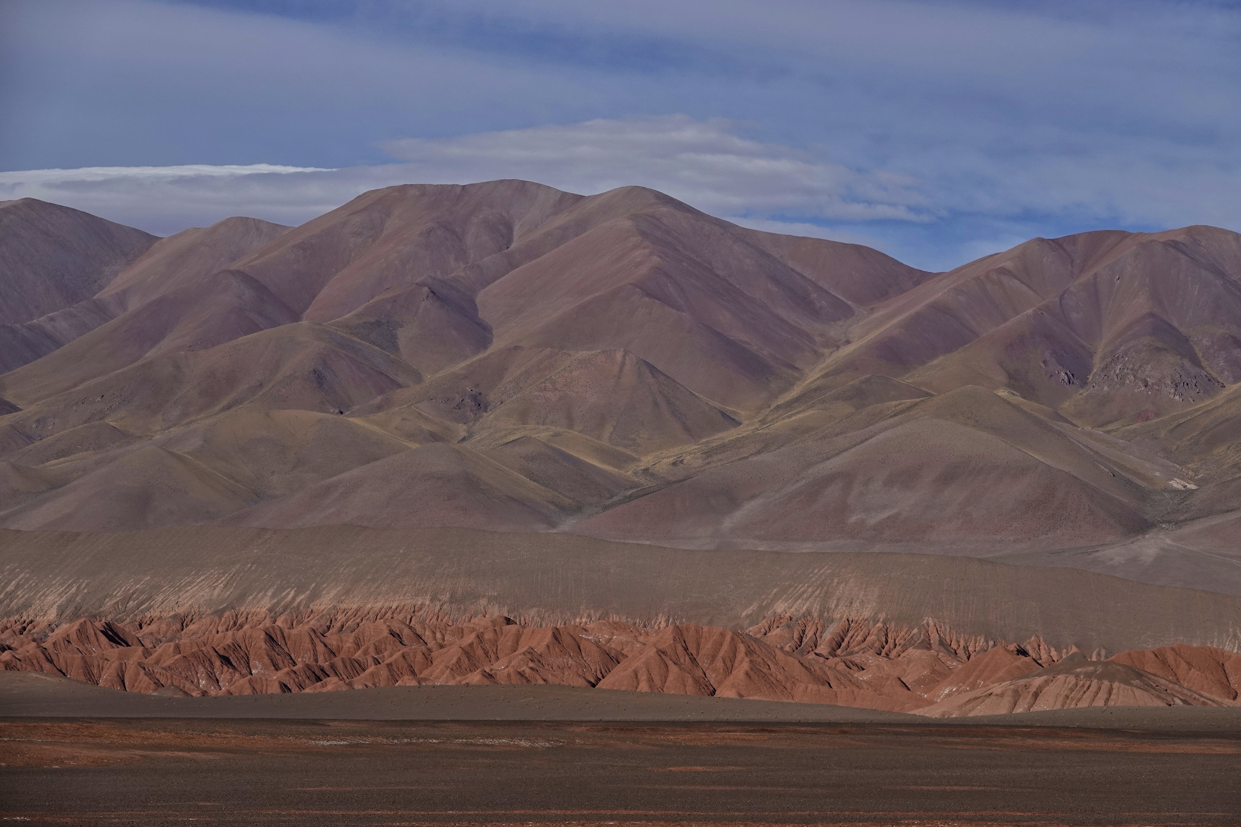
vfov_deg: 8.4
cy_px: 414
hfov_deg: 12.5
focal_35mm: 164
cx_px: 620
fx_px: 5653
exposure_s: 1/1000
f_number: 6.3
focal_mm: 60.29
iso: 100
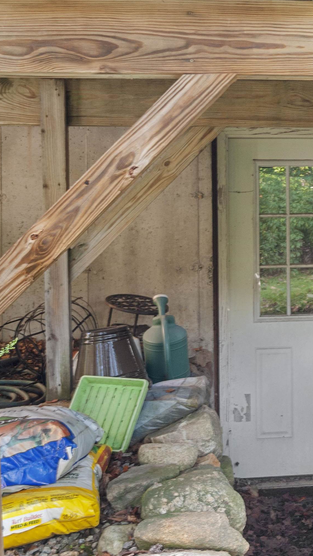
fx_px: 708
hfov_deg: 23.4
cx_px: 343
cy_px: 281
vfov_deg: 42.9
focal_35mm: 48
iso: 200
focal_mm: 20
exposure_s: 1/3
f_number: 11
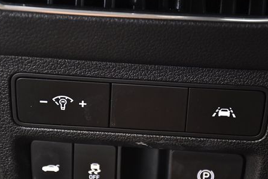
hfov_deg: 15.4
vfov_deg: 10.3
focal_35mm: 133
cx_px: 154
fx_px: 990
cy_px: 120
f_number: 5
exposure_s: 1/125
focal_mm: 62
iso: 2500
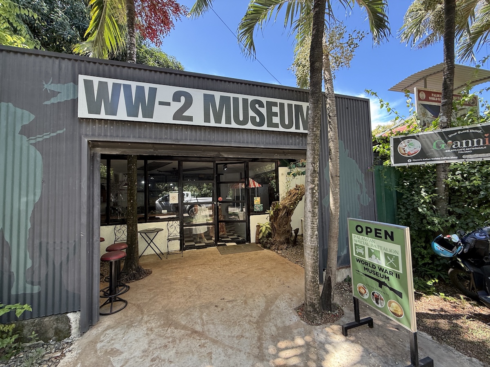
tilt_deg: +3.7
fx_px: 198
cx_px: 245
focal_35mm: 14
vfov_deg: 85.7
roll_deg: +2.7
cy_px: 184
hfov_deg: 102.1
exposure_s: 1/99
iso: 50
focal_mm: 2.22
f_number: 2.2
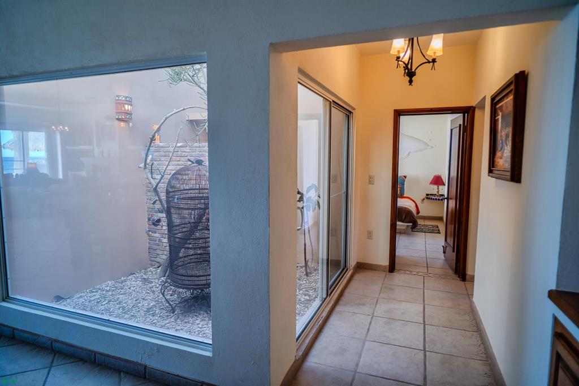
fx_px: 322
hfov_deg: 84.0
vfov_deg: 61.9
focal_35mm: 20
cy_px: 193
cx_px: 290
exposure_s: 1/160
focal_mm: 20
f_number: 2.8
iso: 320
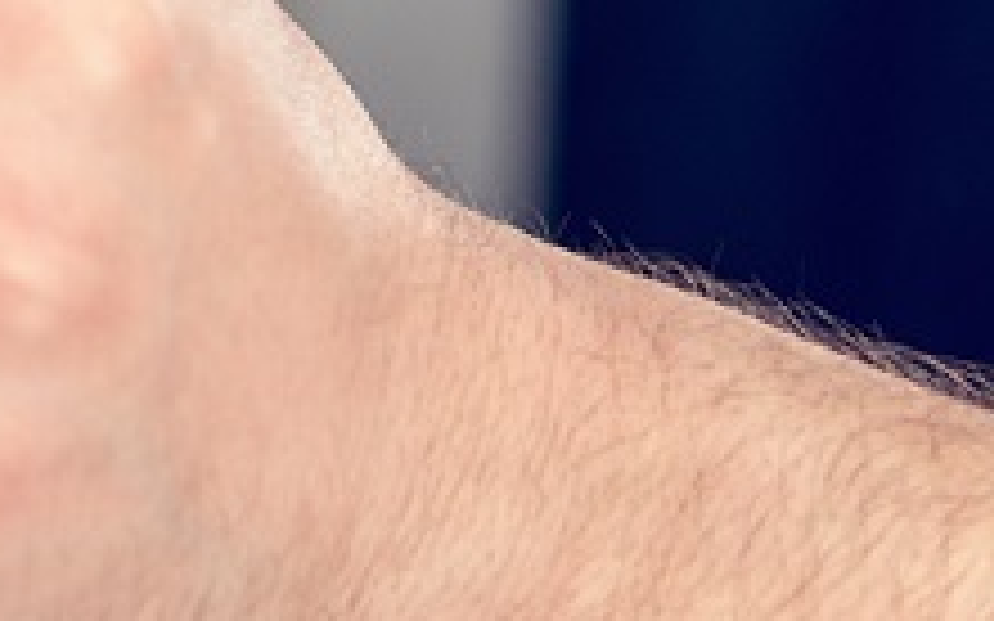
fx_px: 4794
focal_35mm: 177
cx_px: -544
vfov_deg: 7.2
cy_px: -536
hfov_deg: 11.3
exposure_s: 1/200
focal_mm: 48
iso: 400
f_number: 4
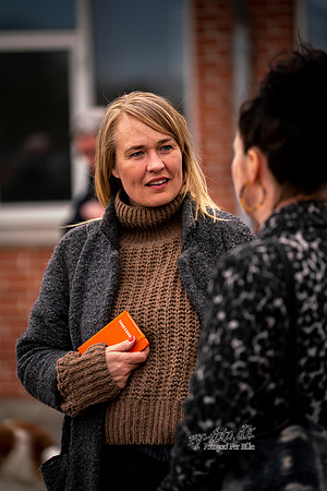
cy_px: 246
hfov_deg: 8.2
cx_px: 164
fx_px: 2289
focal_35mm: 168
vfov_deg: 12.2
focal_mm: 168
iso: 200
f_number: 2.8
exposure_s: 1/1250
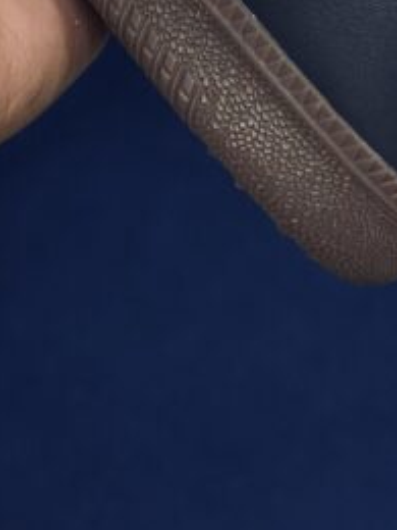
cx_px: 153
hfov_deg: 8.6
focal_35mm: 172
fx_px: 2630
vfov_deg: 11.0
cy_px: -323
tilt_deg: -49.1
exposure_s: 1/118
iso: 64
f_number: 1.78
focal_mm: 6.86
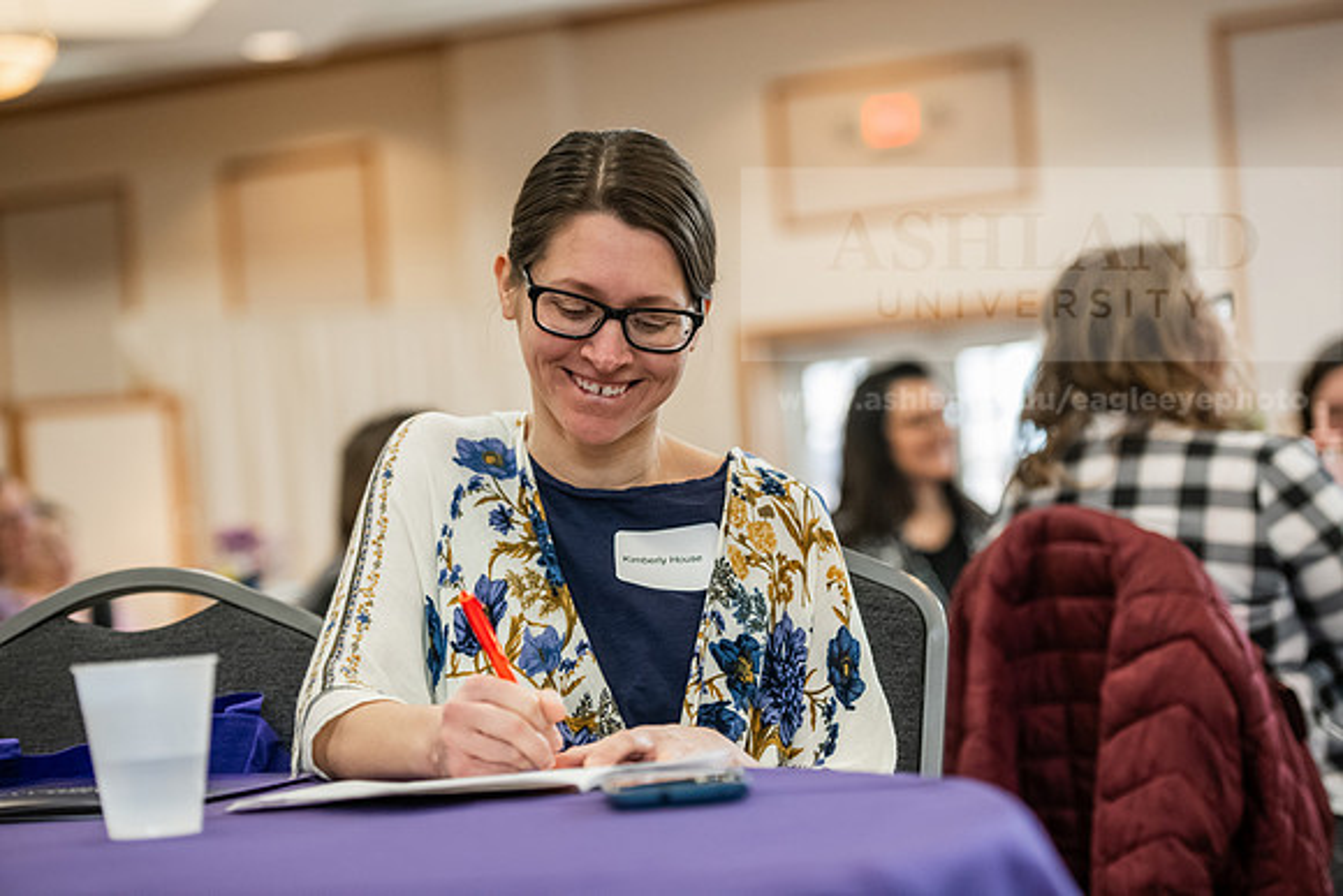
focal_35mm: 92
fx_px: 3433
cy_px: 448
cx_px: 672
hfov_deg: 22.1
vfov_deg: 14.9
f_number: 3.2
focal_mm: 92
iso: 2000
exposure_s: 1/200
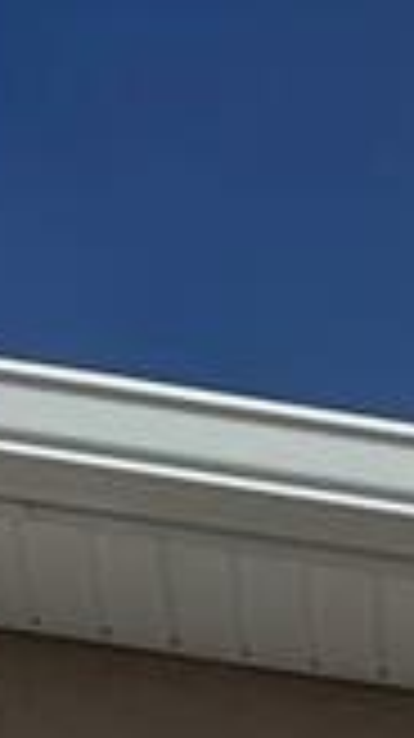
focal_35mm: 207
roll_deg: +2.0
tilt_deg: +13.2
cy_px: 2444
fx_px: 4048
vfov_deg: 8.3
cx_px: 1670
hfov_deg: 5.2
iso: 32
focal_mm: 4.2
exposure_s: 1/10753
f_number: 1.6
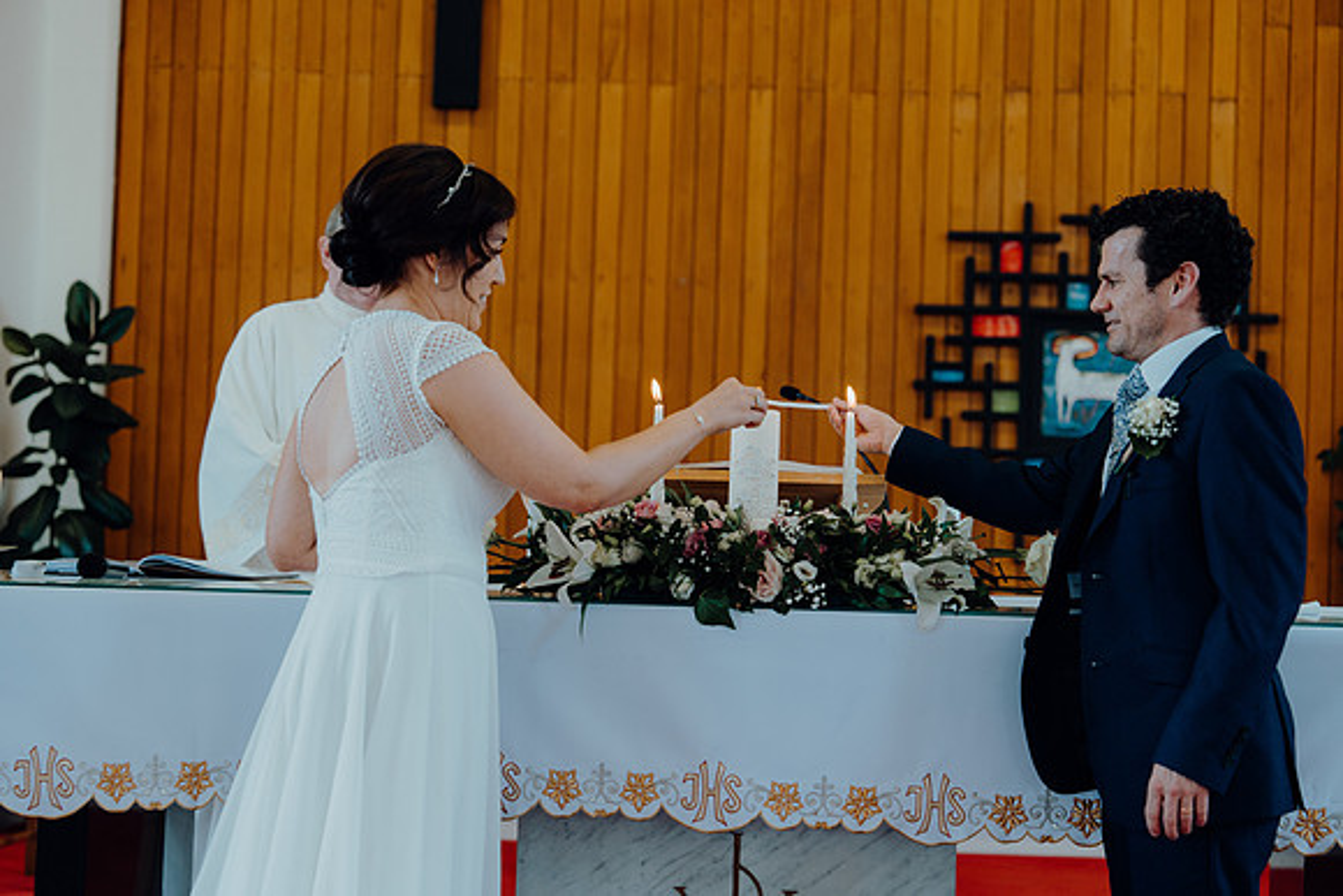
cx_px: 672
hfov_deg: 32.4
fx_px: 2313
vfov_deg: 21.9
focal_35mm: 62
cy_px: 448
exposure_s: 1/200
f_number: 2.8
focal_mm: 62
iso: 500
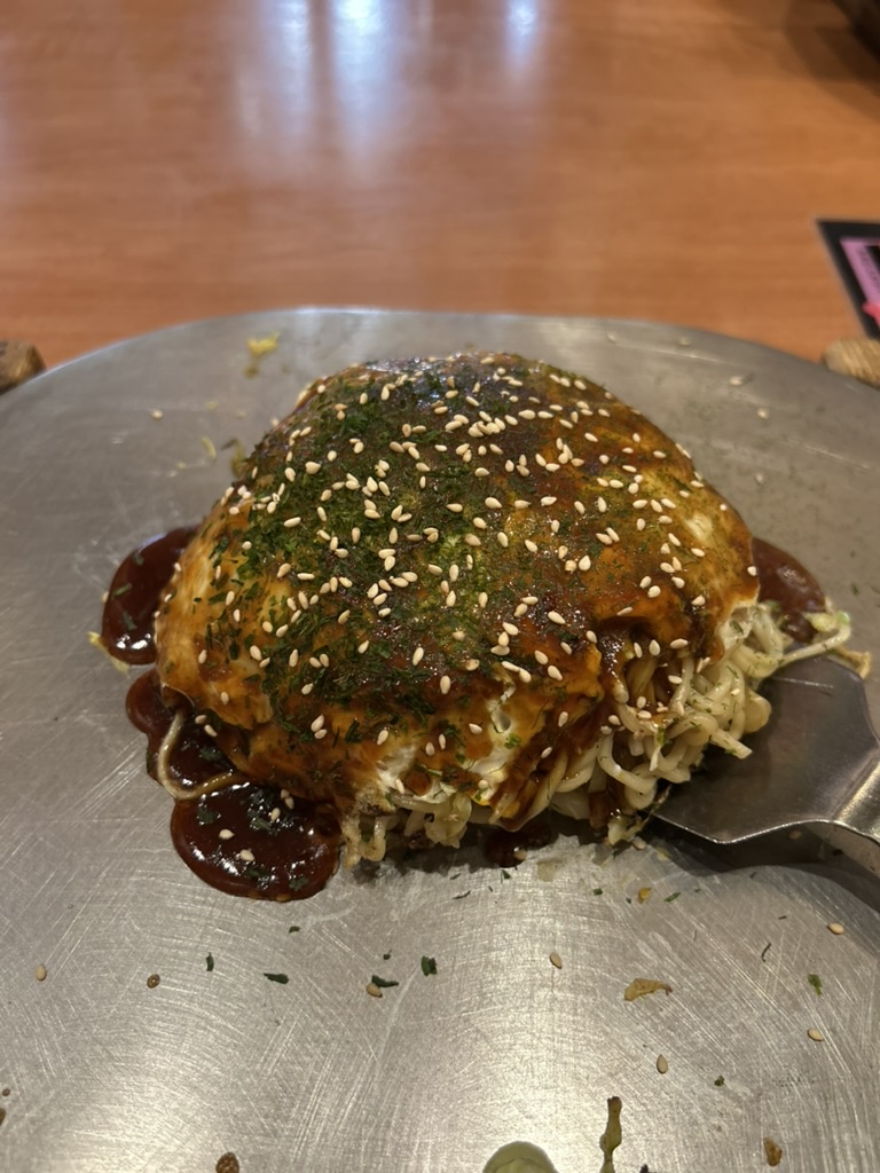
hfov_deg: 53.1
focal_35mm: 26
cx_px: 440
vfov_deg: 67.3
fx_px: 881
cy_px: 586
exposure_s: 1/40
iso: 400
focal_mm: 5.7
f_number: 1.5
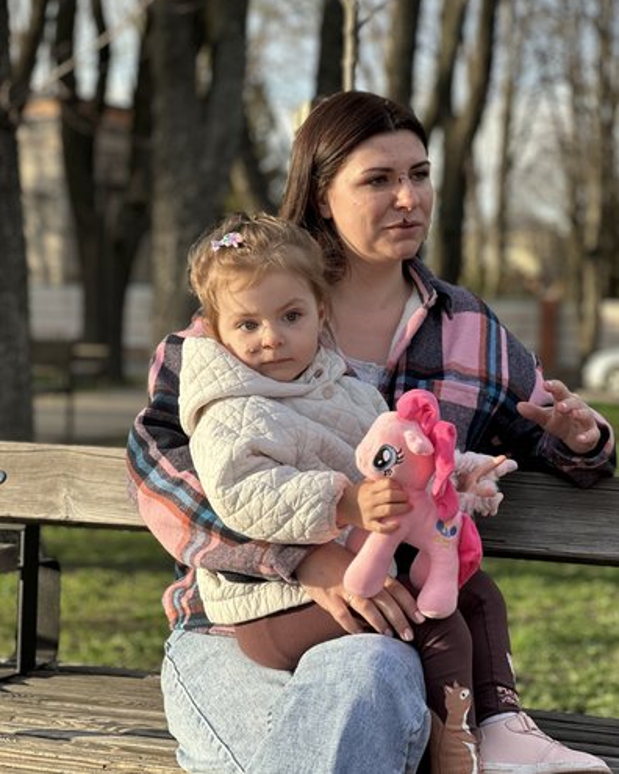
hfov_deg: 18.9
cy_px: 359
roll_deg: -2.3
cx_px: 311
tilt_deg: +0.6
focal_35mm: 81
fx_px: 1855
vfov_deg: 23.6
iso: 25
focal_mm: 9
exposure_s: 1/121
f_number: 2.8
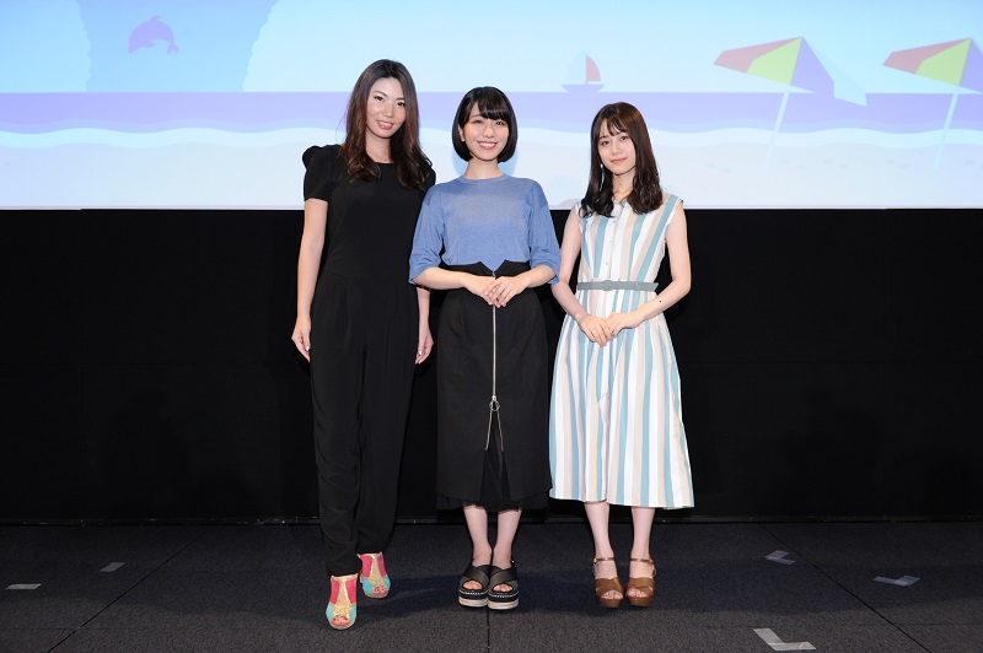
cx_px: 492
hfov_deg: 60.3
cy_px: 326
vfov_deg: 42.3
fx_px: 846
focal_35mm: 31
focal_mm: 31
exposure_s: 1/60
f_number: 5.6
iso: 2000
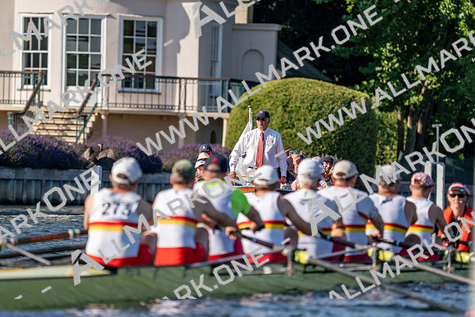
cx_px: 238
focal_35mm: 362
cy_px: 158
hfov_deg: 5.7
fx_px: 4777
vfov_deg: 3.8
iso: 250
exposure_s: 1/1600
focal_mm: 362
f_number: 6.3
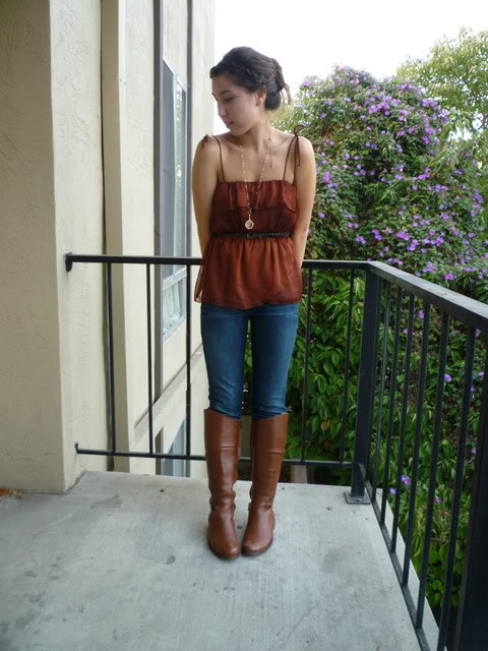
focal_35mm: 29
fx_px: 545
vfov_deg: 61.7
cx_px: 244
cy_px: 326
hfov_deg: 48.2
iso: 125
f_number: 3.3
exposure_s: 1/30
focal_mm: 5.2
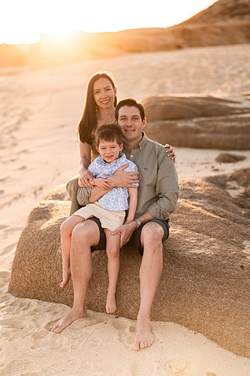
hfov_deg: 23.4
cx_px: 125
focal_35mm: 58
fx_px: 604
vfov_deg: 34.5
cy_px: 188
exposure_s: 1/2500
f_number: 1.6
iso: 100
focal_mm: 58
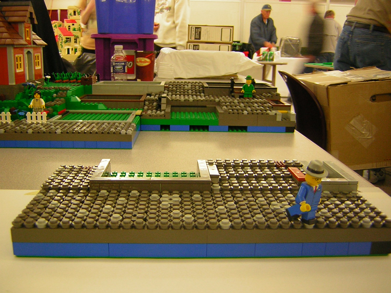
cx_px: 196
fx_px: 407
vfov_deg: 39.7
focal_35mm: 36
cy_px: 146
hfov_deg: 51.4
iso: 68
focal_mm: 4.7
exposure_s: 1/5.5
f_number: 2.6
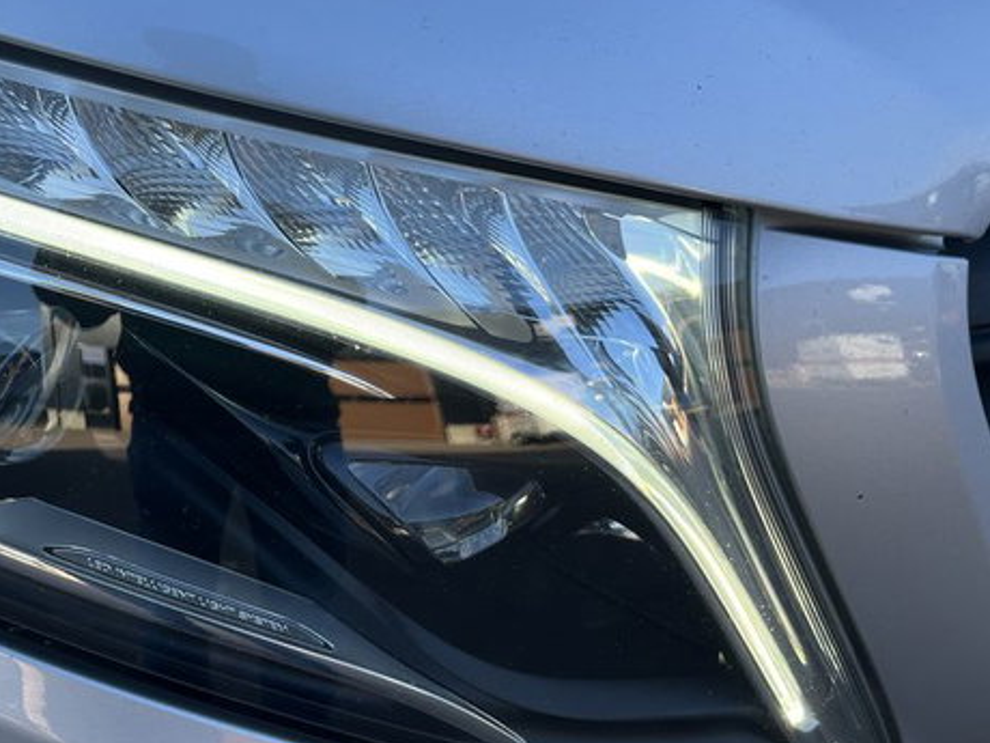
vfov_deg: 33.5
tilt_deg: -25.1
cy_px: 312
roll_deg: +0.9
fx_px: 1230
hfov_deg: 41.9
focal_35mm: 43
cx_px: 194
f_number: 1.6
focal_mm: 5.1
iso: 50
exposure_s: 1/766
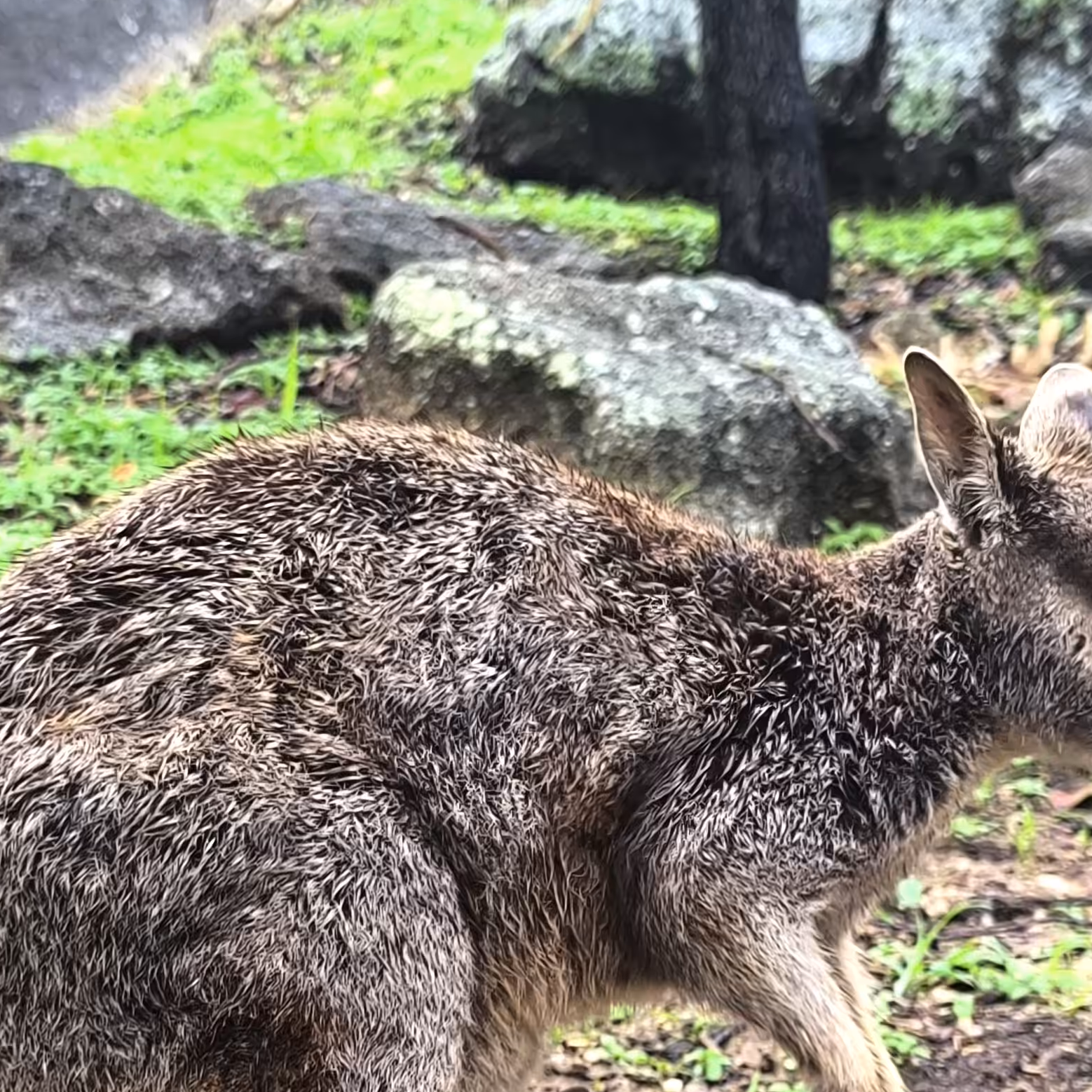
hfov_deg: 21.4
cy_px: 750
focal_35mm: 81
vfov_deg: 21.3
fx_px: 2891
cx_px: 425
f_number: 1.65
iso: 100
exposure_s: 1/100
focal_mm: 6.14
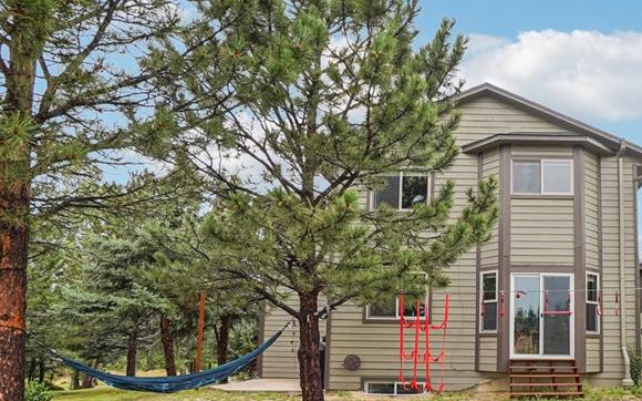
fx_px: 472
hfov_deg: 63.1
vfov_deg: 45.5
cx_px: 505
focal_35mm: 27
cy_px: 257
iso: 100
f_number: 8
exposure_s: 1/100
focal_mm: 10
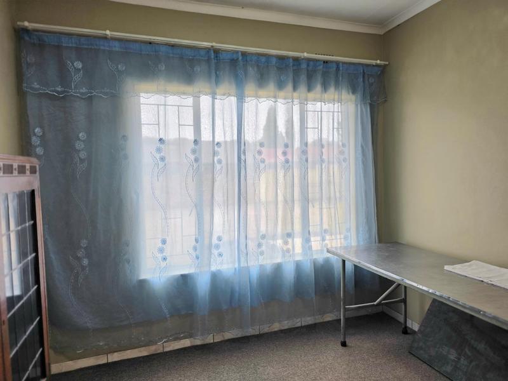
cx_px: 254
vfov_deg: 58.9
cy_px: 190
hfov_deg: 73.9
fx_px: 338
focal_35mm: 23
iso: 64
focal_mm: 6.3
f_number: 1.7
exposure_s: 1/182
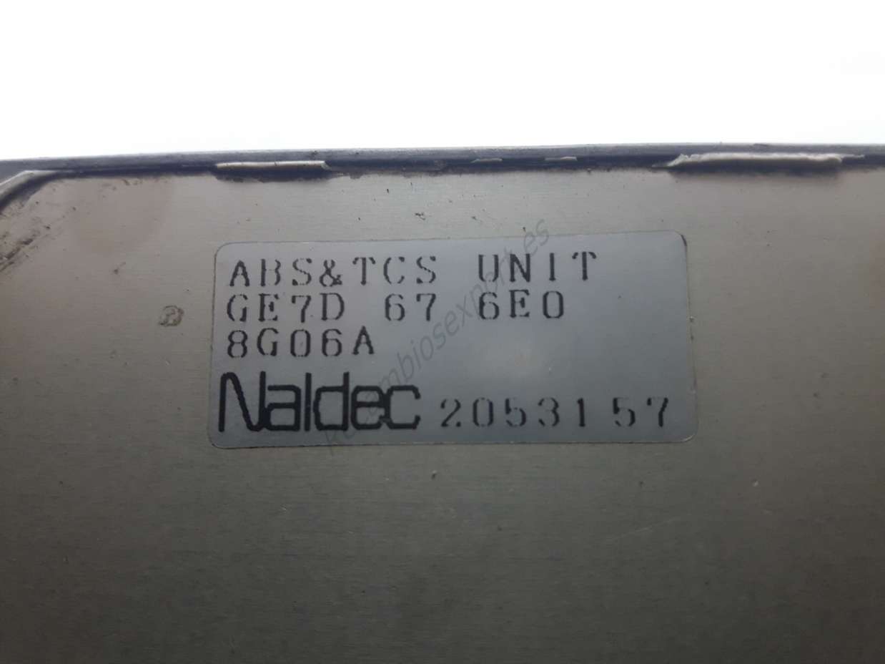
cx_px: 442
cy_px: 332
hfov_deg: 63.5
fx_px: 716
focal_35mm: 28
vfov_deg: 49.7
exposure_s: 1/33
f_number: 1.9
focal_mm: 3.7
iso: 100
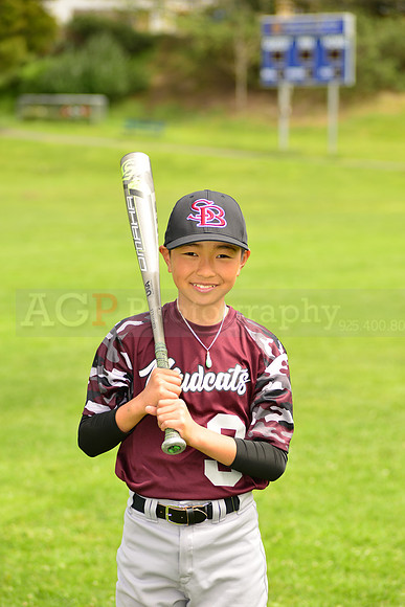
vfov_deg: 17.6
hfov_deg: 11.8
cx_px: 202
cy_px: 304
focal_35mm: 116
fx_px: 1956
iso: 100
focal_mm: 116
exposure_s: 1/250
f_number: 5
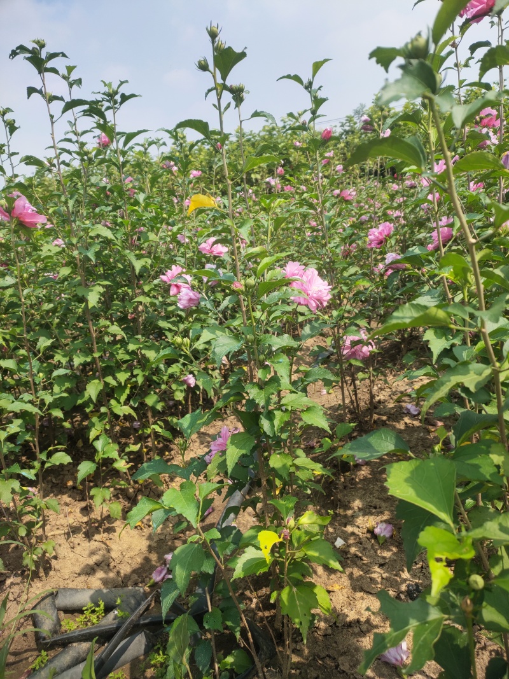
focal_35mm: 23
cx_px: 254
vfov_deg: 73.9
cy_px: 340
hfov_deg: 58.9
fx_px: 451
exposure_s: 1/1715
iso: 56
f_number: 1.79
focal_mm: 4.76
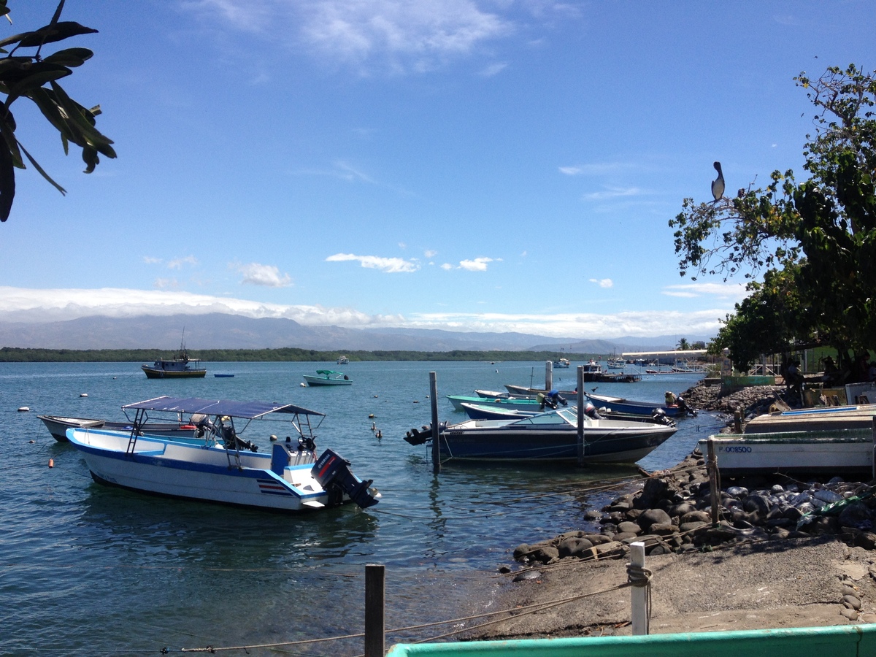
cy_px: 328
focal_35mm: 35
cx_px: 438
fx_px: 886
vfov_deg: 40.7
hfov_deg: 52.6
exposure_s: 1/2304
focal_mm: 4.28
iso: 50
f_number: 2.4
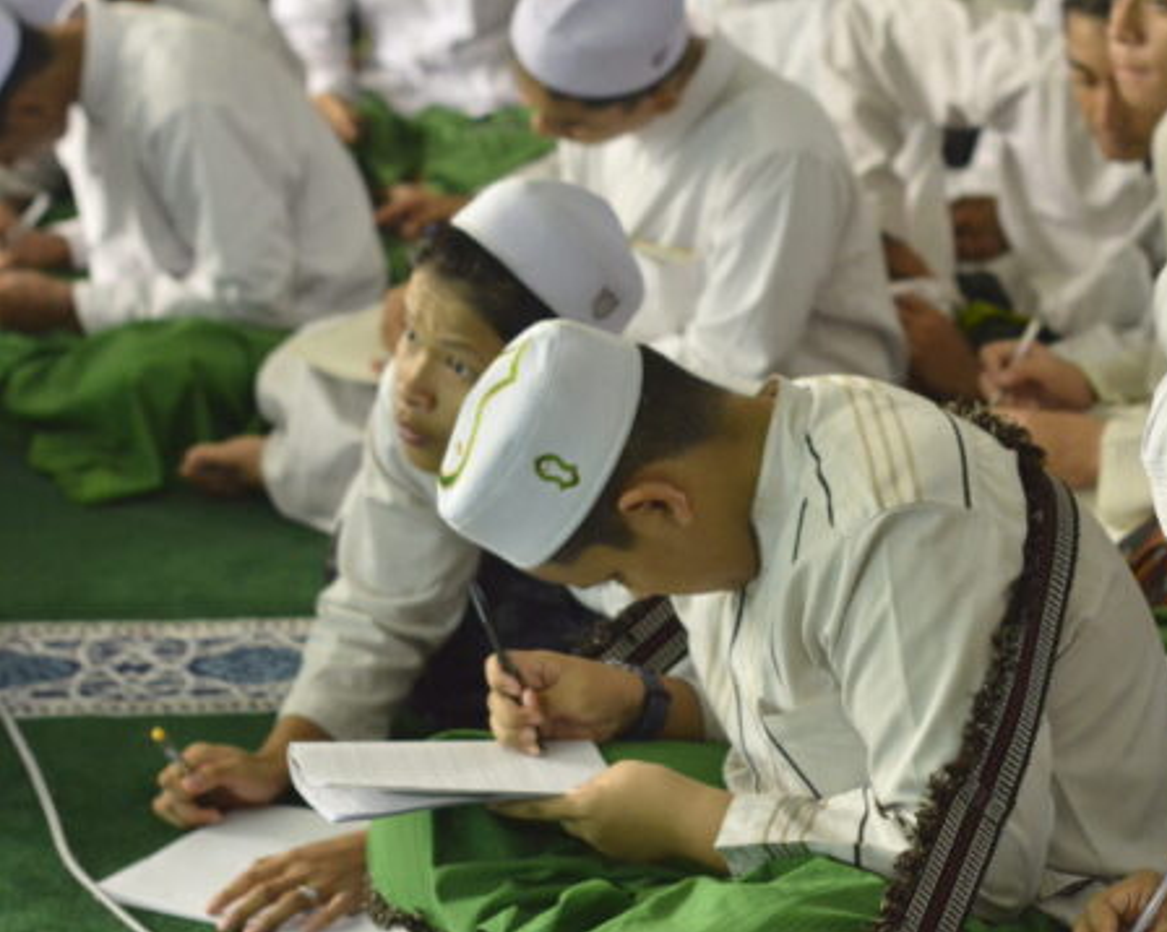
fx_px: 3798
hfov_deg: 17.4
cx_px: 867
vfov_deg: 14.0
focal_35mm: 110
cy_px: 522
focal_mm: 50
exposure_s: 1/60
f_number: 3.5
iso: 1250
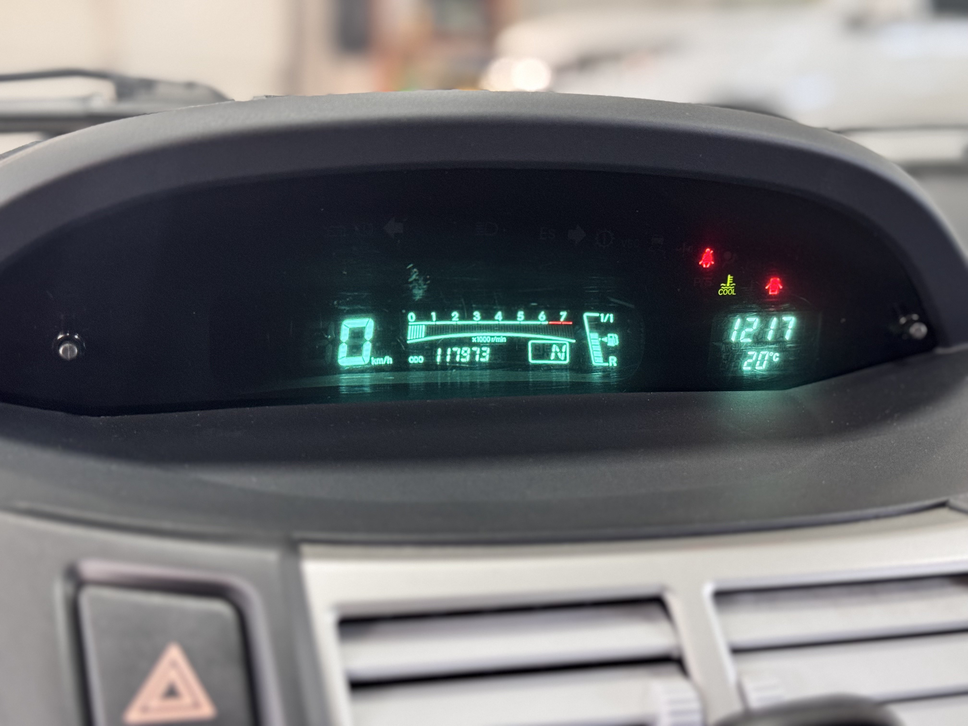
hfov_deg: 39.7
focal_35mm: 48
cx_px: 484
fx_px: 1342
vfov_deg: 30.3
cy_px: 363
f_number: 1.78
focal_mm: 6.76
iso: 250
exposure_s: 1/47
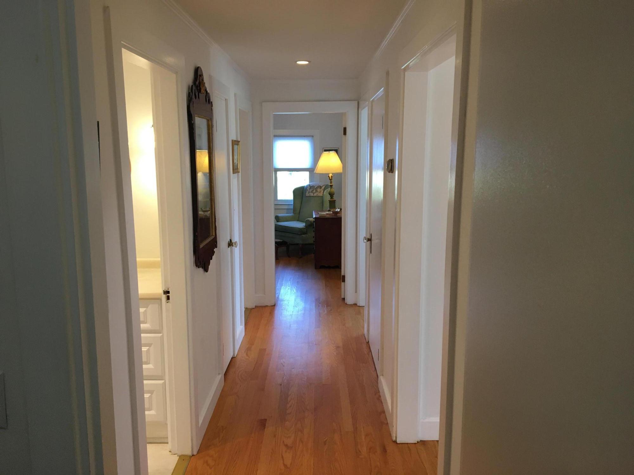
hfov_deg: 61.7
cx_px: 317
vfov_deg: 48.2
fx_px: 531
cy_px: 238
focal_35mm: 29
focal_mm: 4.15
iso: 40
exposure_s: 1/30
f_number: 2.2
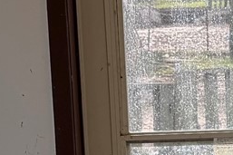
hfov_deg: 10.3
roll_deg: +2.8
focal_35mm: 199
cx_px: 226
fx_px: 1287
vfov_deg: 6.9
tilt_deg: -6.4
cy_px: 114
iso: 80
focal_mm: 6.76
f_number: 1.78
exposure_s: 1/1046
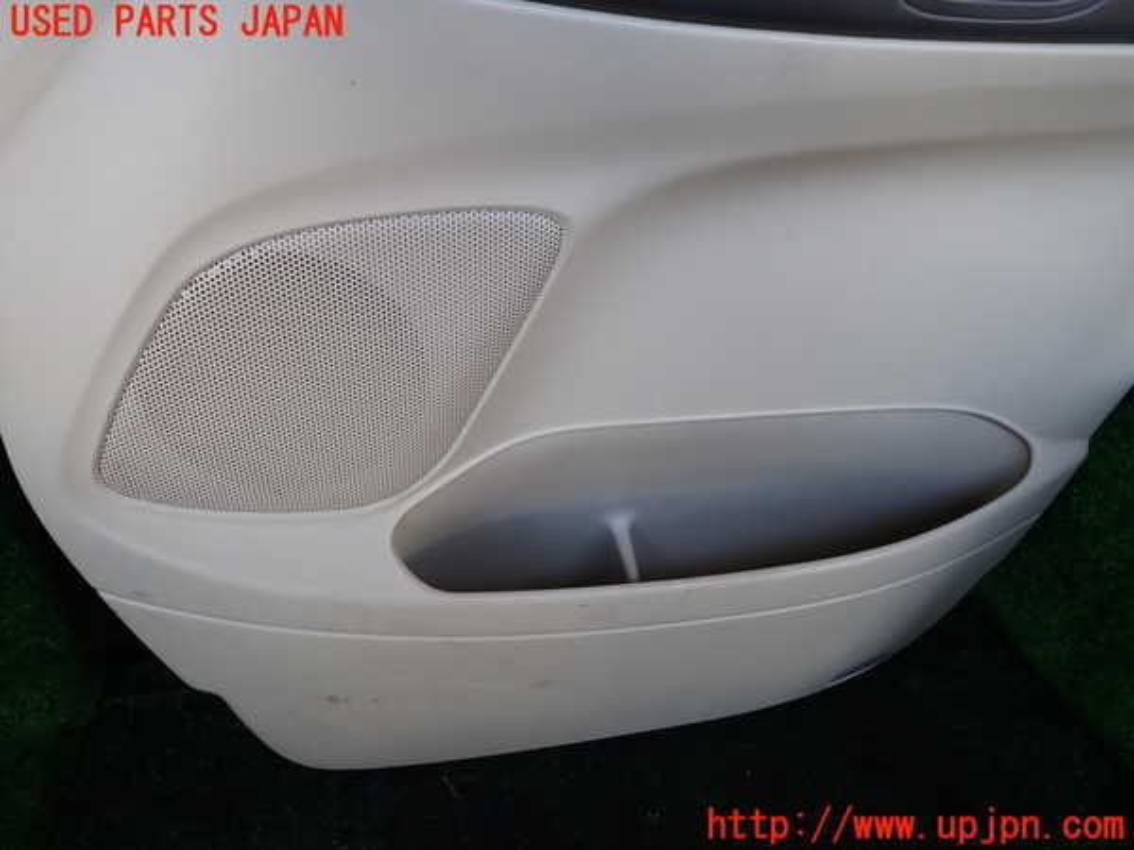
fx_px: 819
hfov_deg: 69.4
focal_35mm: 25
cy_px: 425
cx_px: 567
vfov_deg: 54.9
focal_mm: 4.5
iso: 100
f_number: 2
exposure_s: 1/80
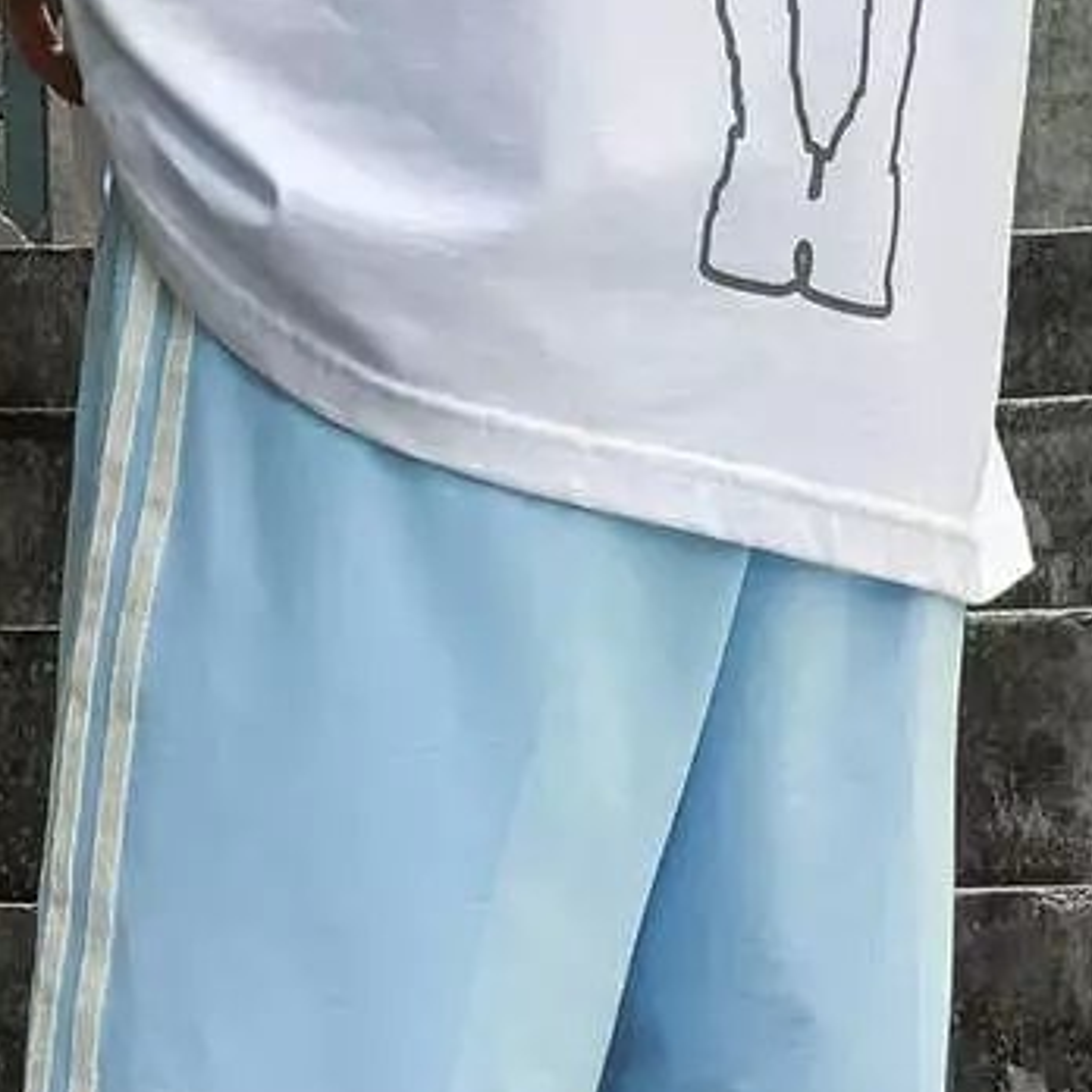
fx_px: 5032
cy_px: 1155
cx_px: 565
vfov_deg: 12.2
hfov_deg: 12.4
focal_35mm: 141
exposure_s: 1/120
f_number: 2.4
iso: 50
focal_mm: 6
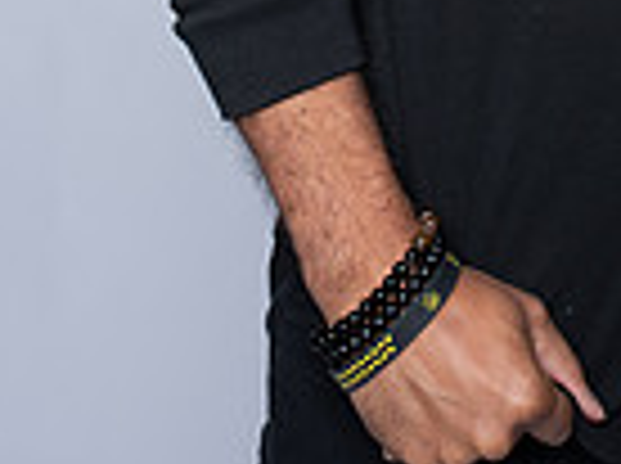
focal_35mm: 110
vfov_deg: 11.7
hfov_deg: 17.6
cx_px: 576
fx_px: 1970
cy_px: -536
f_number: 6.3
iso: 250
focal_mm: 35
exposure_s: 1/200
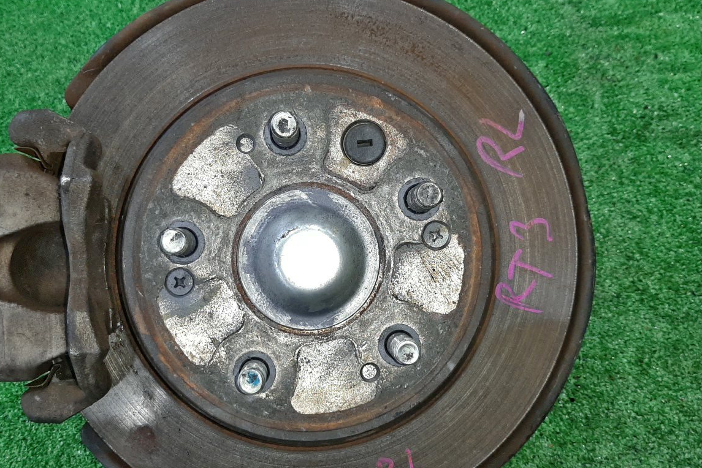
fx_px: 663
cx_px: 308
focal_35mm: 34
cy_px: 273
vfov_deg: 38.8
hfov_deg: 55.6
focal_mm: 3.93
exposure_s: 1/50
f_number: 1.7
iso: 151
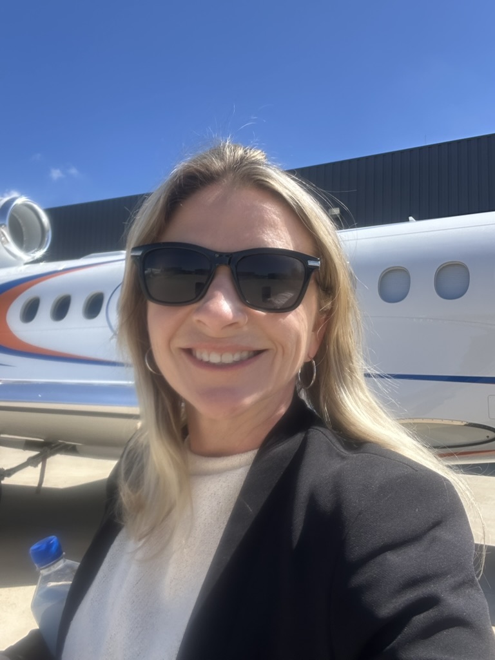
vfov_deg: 60.0
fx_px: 572
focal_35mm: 30
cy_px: 330
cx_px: 248
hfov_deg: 46.8
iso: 25
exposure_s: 1/806
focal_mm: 2.69
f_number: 1.9
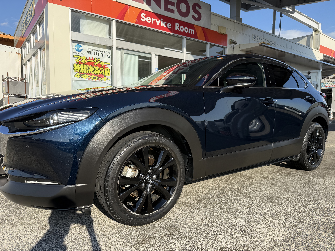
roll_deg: -0.1
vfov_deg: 56.8
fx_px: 232
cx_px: 168
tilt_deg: -4.7
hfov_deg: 71.6
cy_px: 126
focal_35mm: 24
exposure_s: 1/3145
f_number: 1.78
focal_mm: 6.76
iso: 100
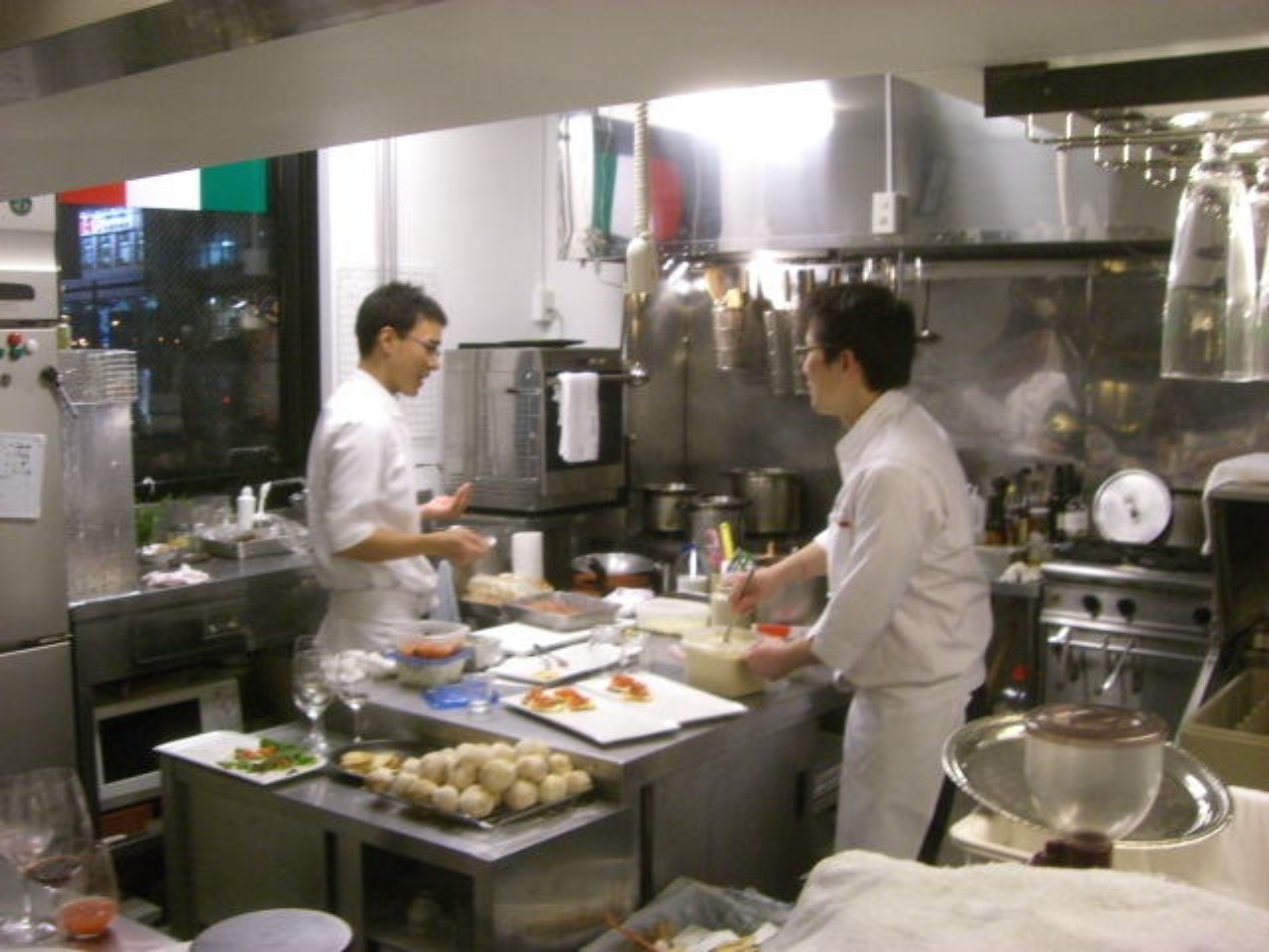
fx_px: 1393
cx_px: 634
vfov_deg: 37.7
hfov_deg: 49.0
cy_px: 476
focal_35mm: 38
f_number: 2.7
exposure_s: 1/50
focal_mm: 6.2
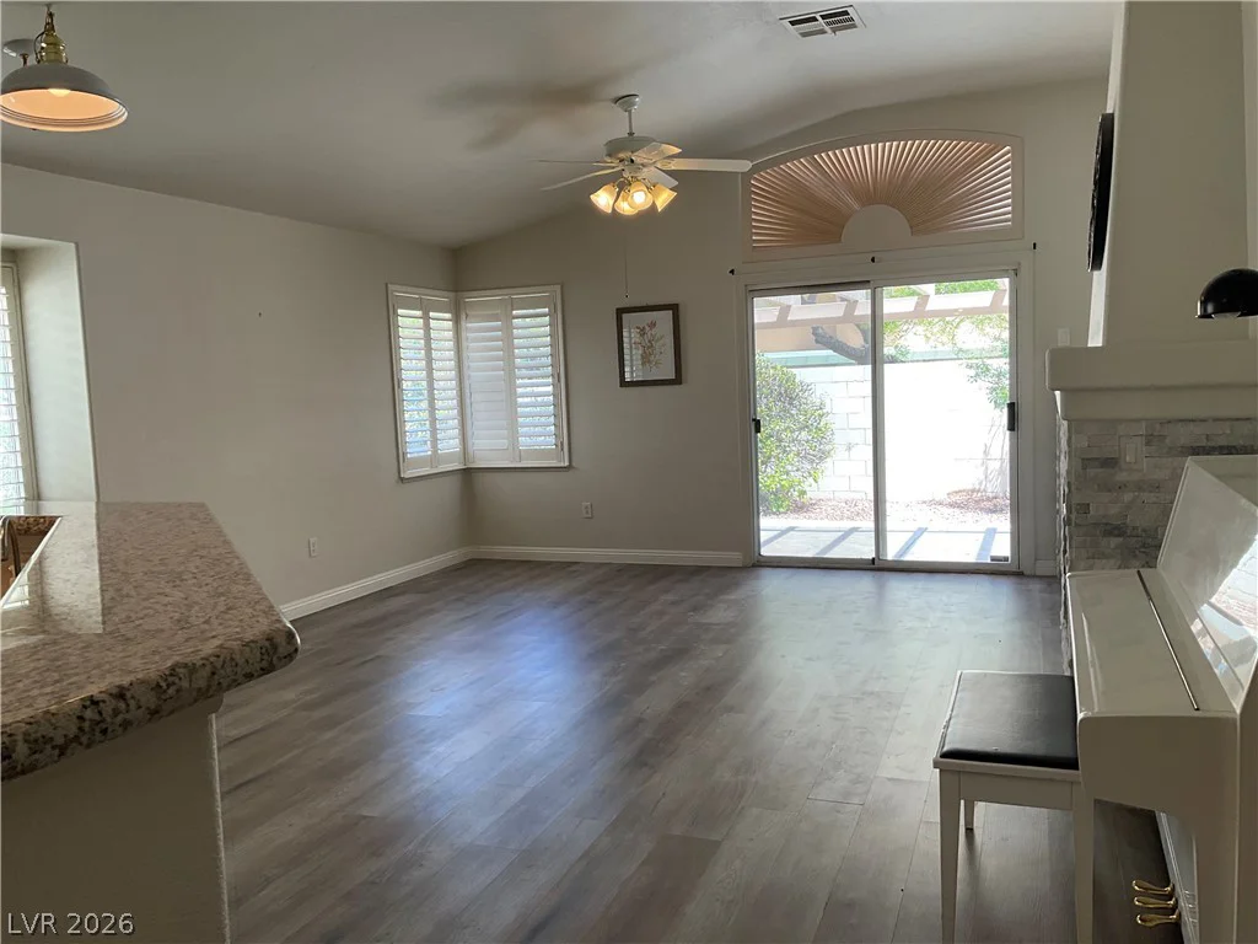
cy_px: 472
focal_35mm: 29
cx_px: 629
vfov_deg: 48.2
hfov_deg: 61.7
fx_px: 1054
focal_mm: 3
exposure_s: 1/120
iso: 25
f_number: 1.8
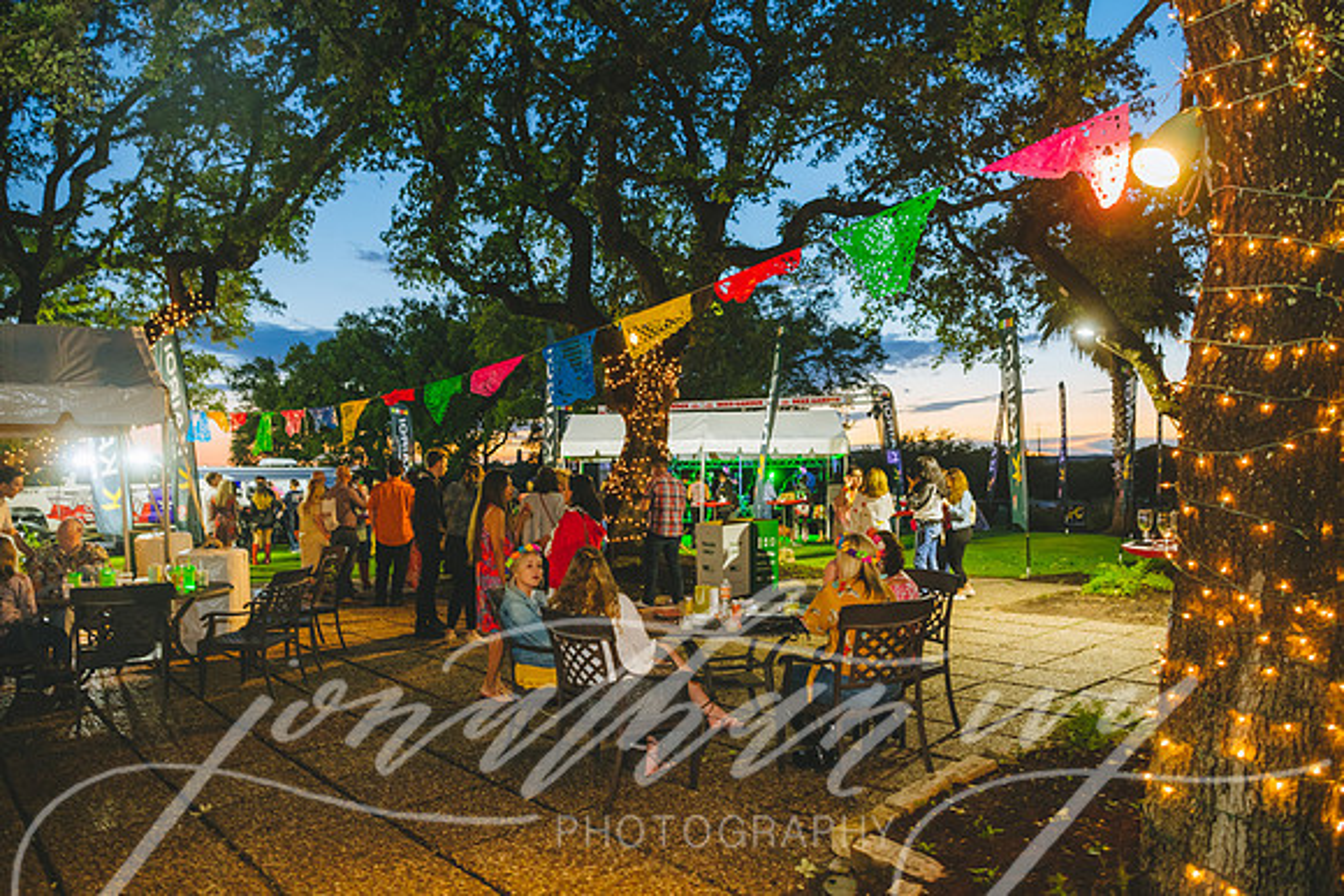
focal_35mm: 24
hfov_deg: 73.7
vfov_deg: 53.2
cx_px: 672
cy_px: 448
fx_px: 896
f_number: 3.5
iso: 800
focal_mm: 24
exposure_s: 1/30
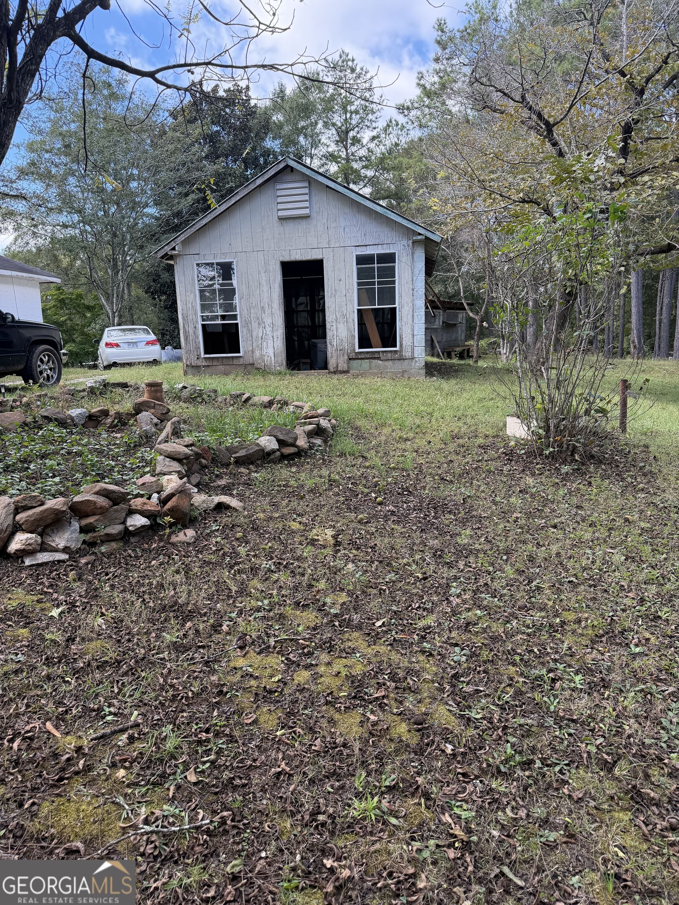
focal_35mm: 24
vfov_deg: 71.6
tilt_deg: -9.6
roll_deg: +1.3
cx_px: 340
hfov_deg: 56.8
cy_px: 452
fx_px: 628
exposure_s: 1/660
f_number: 1.78
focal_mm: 6.76
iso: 100
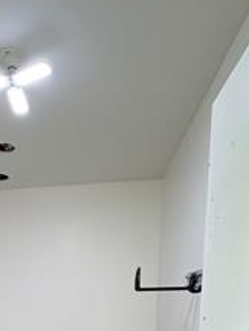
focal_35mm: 31
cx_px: 63
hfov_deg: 44.0
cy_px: 325
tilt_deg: -6.2
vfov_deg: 48.8
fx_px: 297
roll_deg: +2.3
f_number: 2.2
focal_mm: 2.22
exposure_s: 1/99
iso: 160
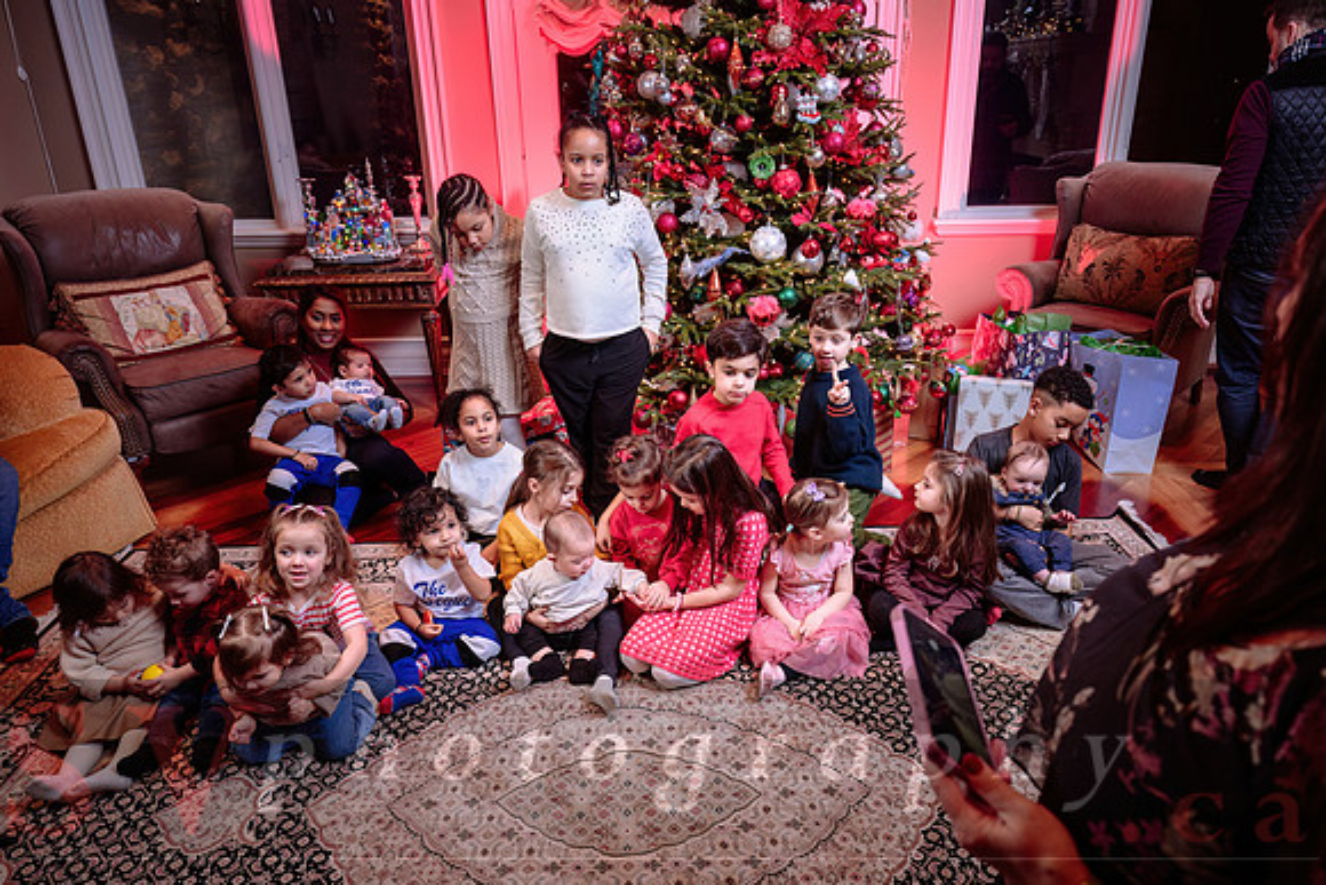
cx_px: 698
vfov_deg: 50.3
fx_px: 941
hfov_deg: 70.3
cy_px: 461
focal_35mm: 26
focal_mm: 24
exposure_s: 1/60
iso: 200
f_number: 4.5
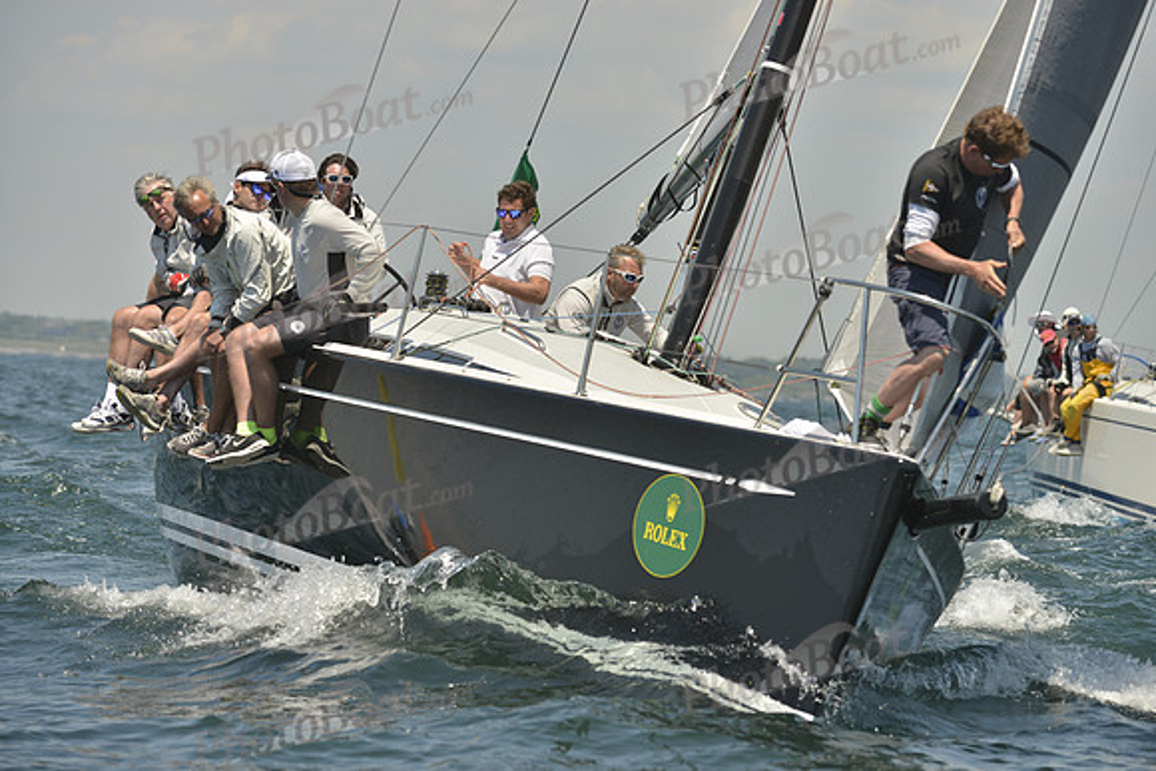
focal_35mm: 200
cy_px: 386
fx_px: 6423
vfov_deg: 6.9
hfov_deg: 10.3
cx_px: 578
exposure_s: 1/1250
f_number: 7.1
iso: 280
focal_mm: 200
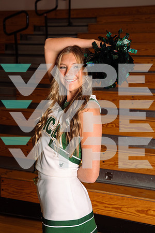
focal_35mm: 57
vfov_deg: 35.1
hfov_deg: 23.8
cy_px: 116
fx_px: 368
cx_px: 78
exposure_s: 1/250
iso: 125
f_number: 5.6
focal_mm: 57
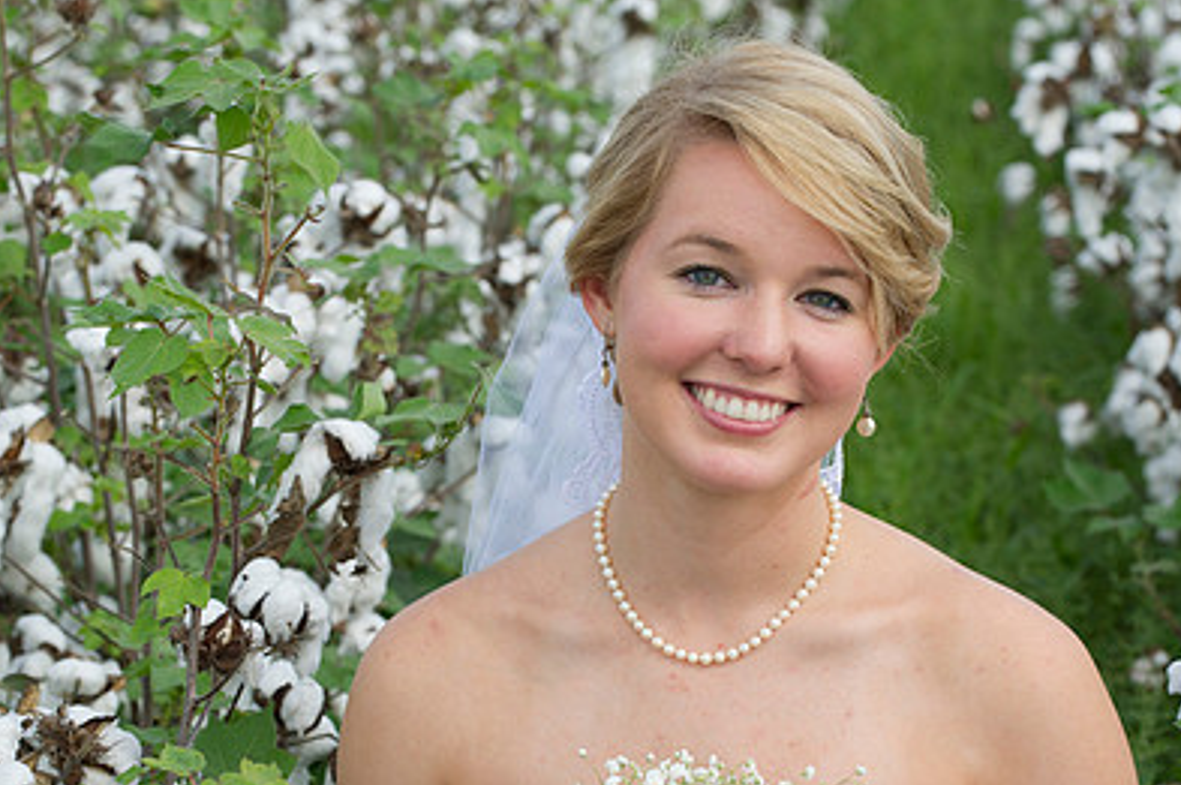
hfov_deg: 13.3
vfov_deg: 8.8
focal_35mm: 155
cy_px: 574
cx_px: 475
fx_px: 5079
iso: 160
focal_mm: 105
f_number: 6.3
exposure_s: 1/200
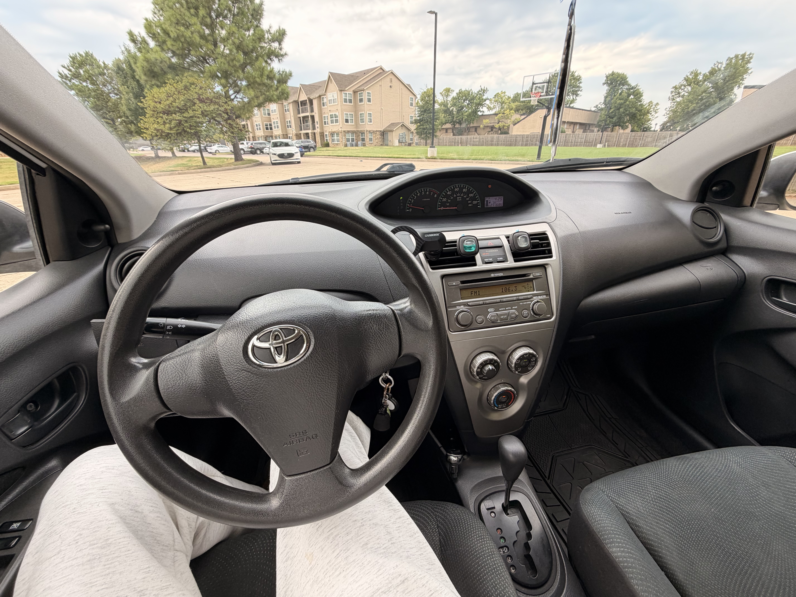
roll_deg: +1.3
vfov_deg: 85.7
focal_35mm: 14
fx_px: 322
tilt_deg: -25.2
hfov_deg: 102.1
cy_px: 298
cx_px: 398
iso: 64
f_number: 2.2
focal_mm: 2.22
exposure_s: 1/121
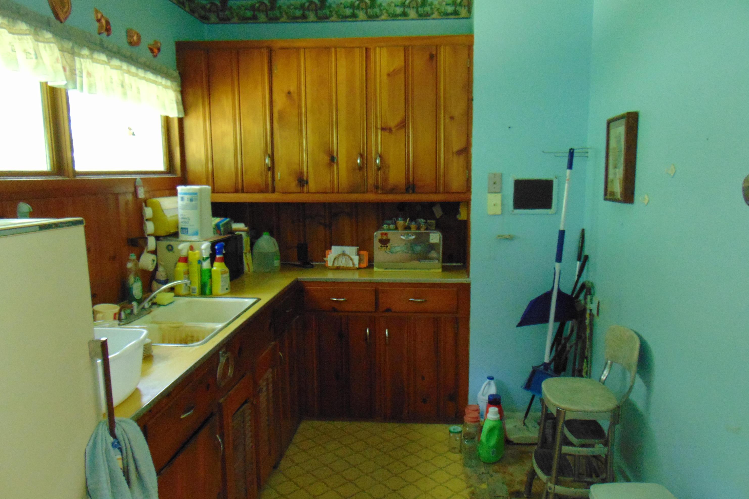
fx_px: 562
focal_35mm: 27
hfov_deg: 67.4
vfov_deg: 47.9
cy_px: 263
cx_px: 384
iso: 400
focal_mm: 4.5
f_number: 3
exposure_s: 1/20
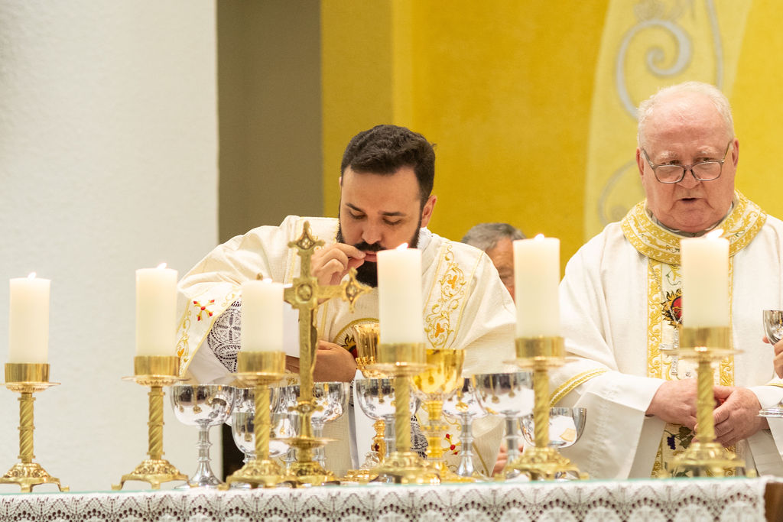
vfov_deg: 10.8
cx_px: 392
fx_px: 2762
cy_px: 261
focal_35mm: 127
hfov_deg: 16.1
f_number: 3.2
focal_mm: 85
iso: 2500
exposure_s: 1/200
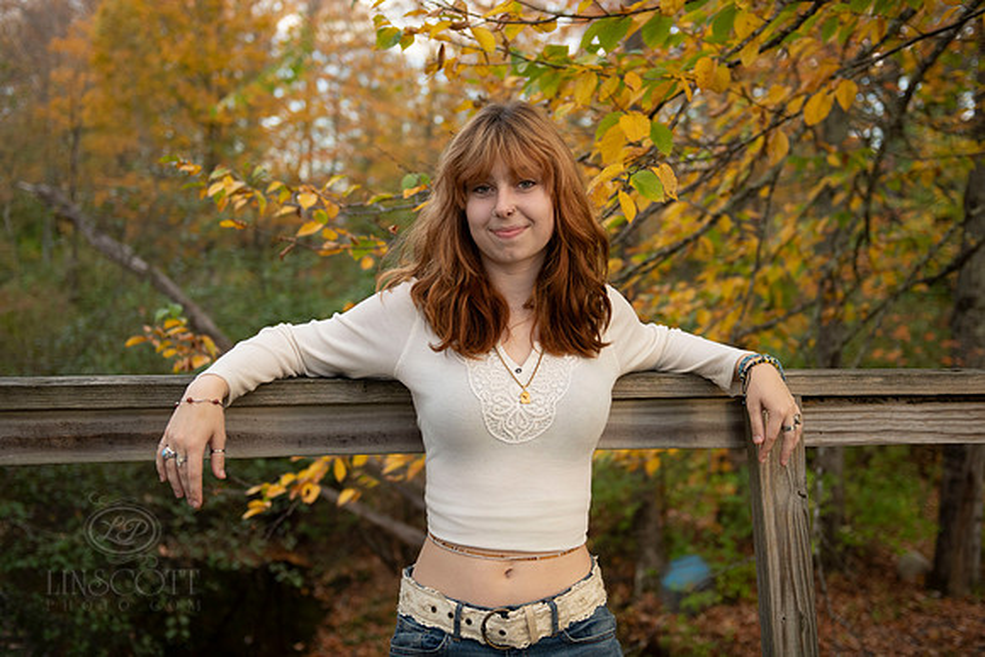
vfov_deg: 29.5
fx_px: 1247
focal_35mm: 46
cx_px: 490
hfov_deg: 43.1
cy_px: 283
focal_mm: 40
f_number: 2.8
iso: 400
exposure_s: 1/400
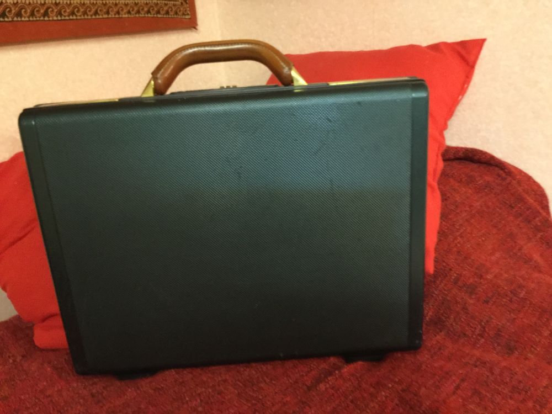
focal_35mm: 31
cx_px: 276
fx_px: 494
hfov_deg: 58.4
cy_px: 207
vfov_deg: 45.4
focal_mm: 3.3
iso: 400
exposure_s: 1/17
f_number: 2.4
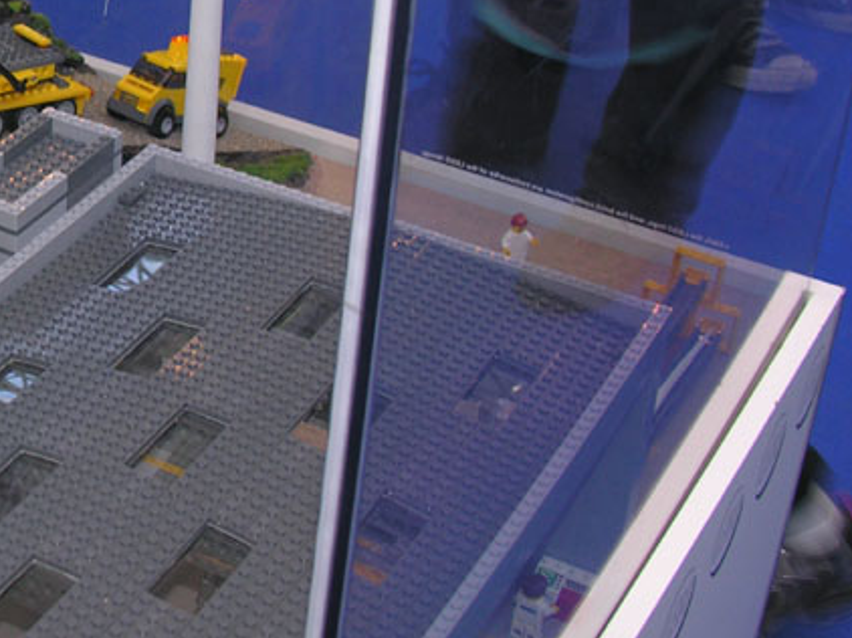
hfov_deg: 21.7
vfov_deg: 17.2
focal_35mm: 85
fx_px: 2091
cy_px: 139
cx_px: -103
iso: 50
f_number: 2.8
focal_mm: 8.9
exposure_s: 1/30
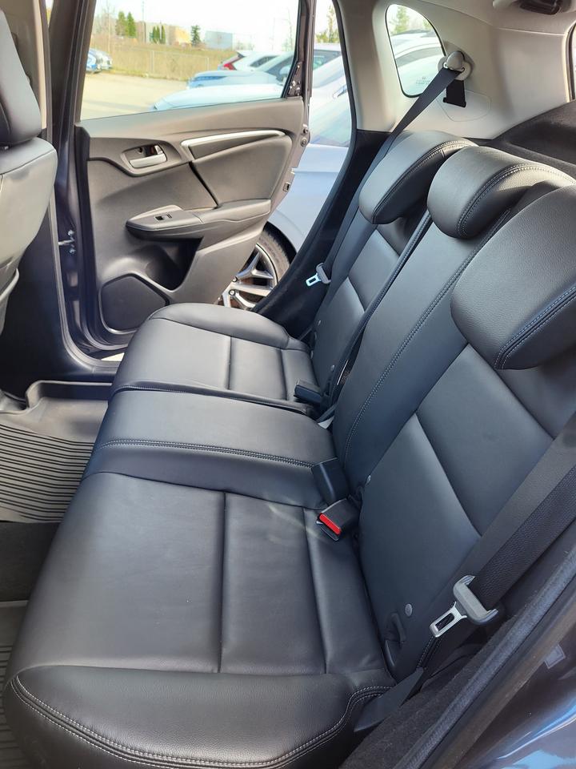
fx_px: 577
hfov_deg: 53.1
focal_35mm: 26
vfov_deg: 67.3
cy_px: 384
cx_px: 288
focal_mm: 5.4
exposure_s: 1/120
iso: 80
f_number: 1.8
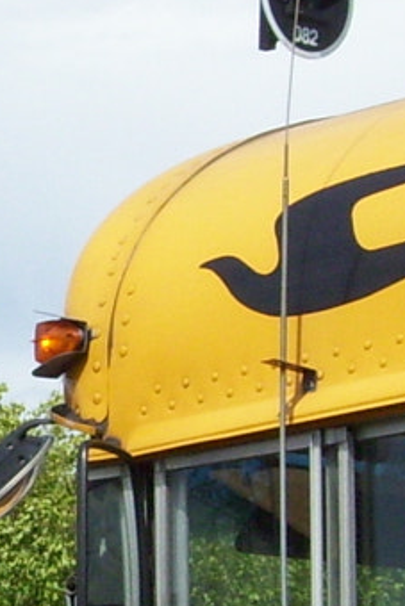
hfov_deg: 6.4
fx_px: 3590
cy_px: 659
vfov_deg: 9.6
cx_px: -82
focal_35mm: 213
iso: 80
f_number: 5.6
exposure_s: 1/320
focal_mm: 5.7
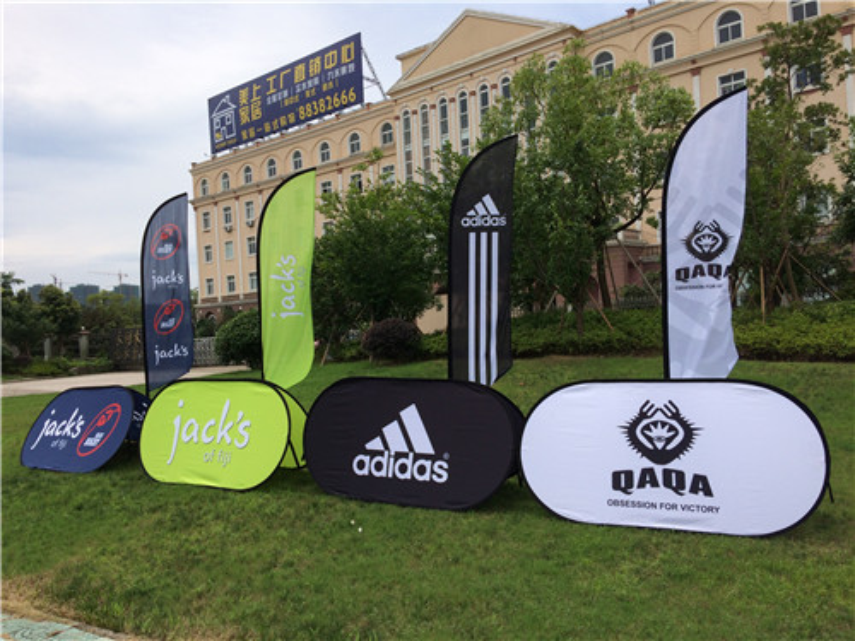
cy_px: 320
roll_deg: +2.4
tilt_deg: -0.8
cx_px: 428
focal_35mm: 29
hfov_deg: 61.7
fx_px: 716
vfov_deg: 48.2
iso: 32
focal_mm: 4.15
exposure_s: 1/2740
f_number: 2.2
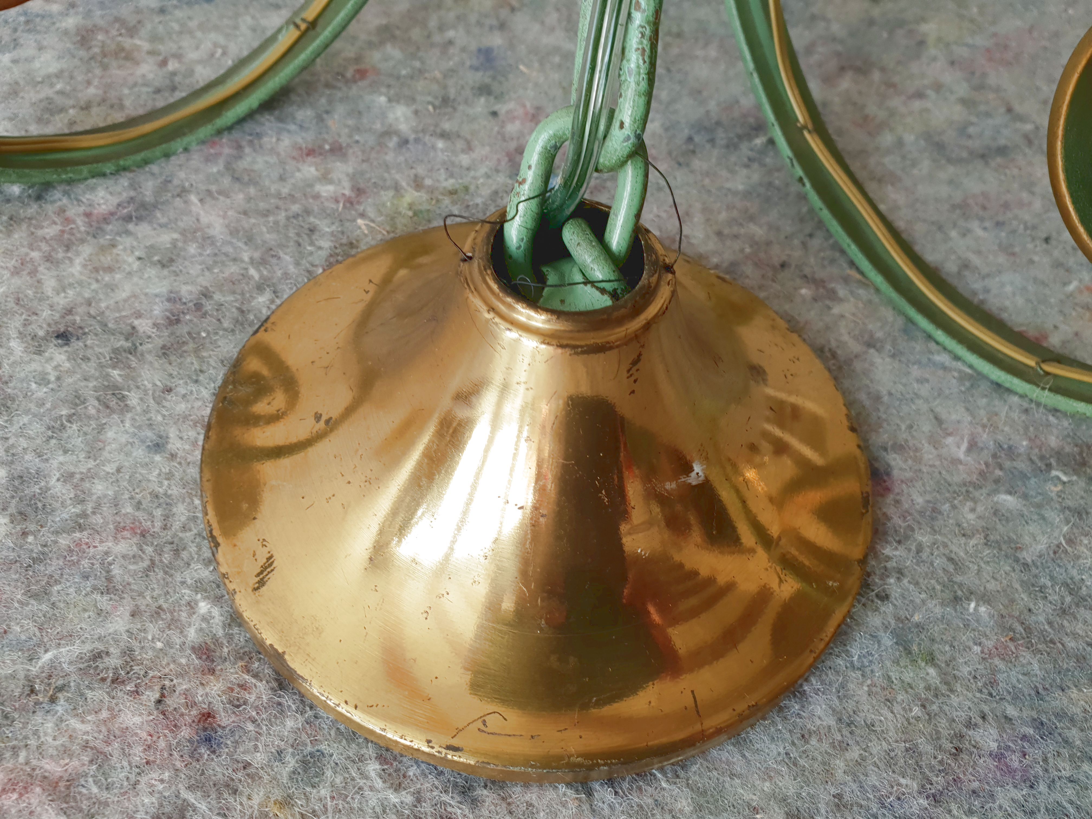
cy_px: 410
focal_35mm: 26
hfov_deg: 67.3
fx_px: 820
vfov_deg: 53.1
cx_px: 546
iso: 50
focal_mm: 4.3
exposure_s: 1/50
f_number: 2.4
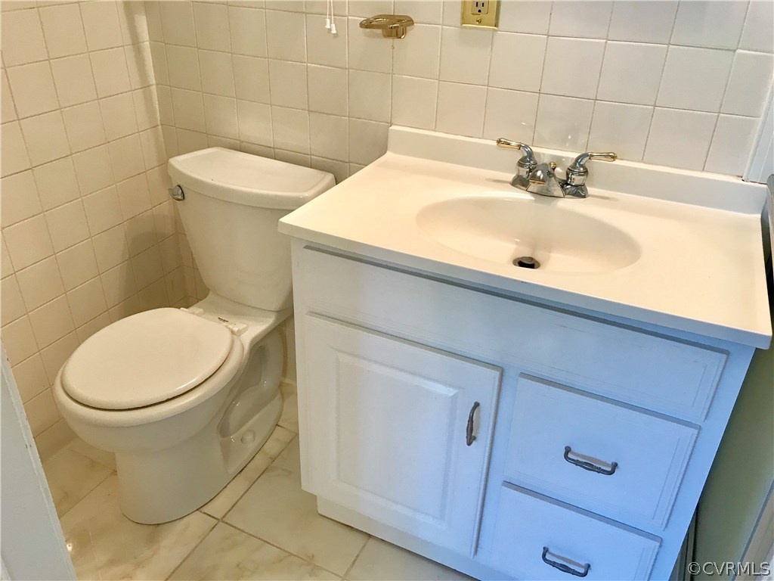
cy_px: 290
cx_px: 387
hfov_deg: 63.4
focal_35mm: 28
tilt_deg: -29.0
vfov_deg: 49.7
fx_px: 626
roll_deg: -0.6
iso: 25
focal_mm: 3.99
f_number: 1.8
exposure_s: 1/30
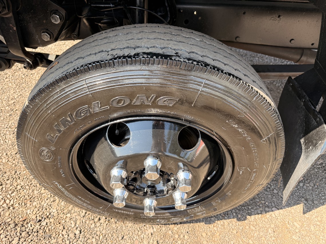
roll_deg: -8.1
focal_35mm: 24
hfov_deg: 71.6
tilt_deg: -43.9
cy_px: 122
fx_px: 226
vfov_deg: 56.8
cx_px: 163
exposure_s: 1/401
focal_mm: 6.76
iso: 100
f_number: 1.78
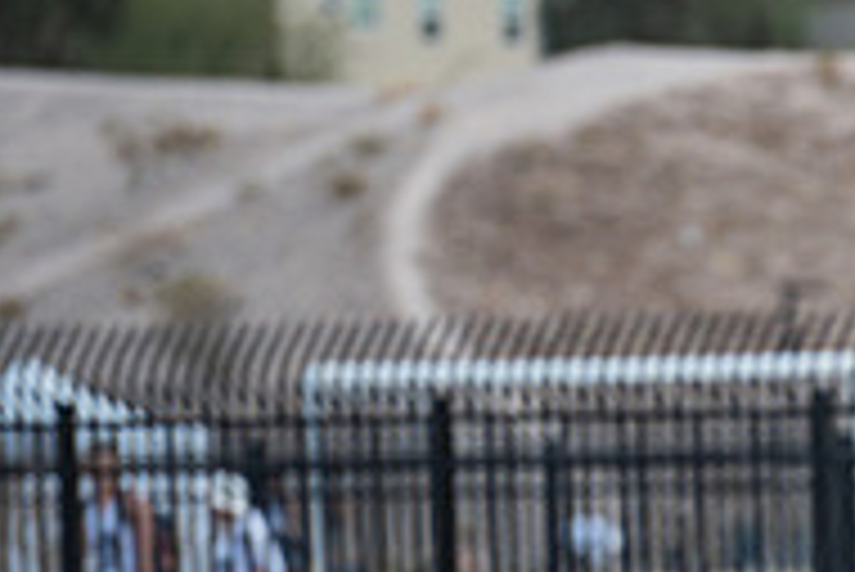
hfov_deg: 3.0
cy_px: 840
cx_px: 1306
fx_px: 16281
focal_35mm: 685
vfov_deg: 2.0
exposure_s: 1/2000
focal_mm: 200
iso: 160
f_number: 3.2
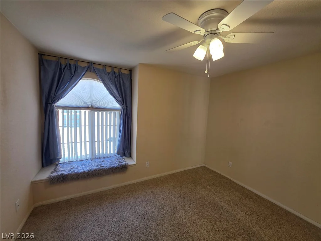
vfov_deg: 89.9
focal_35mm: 13
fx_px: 121
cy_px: 120
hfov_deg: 106.2
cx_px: 160
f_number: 1.9
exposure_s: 1/120
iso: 100
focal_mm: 2.2
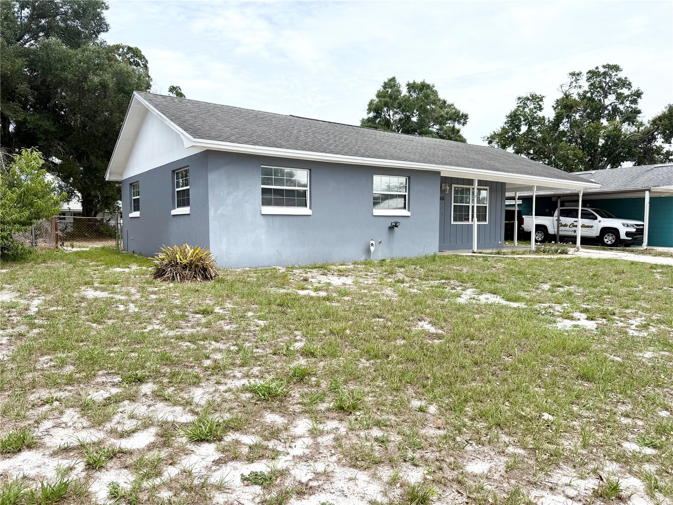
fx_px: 467
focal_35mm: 24
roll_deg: +0.0
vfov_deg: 56.8
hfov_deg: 71.6
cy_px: 252
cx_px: 336
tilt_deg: -3.5
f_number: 1.78
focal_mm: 6.76
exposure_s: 1/4673
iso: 80
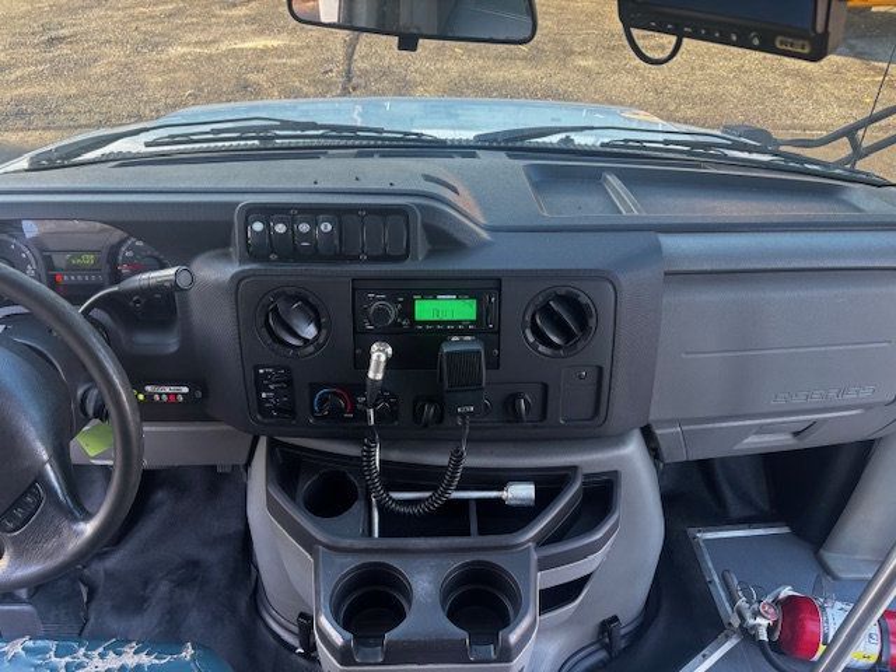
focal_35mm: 26
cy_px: 336
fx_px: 673
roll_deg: -1.0
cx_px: 448
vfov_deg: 53.1
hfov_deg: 67.3
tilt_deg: -37.0
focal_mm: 5.96
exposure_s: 1/121
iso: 125
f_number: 1.6
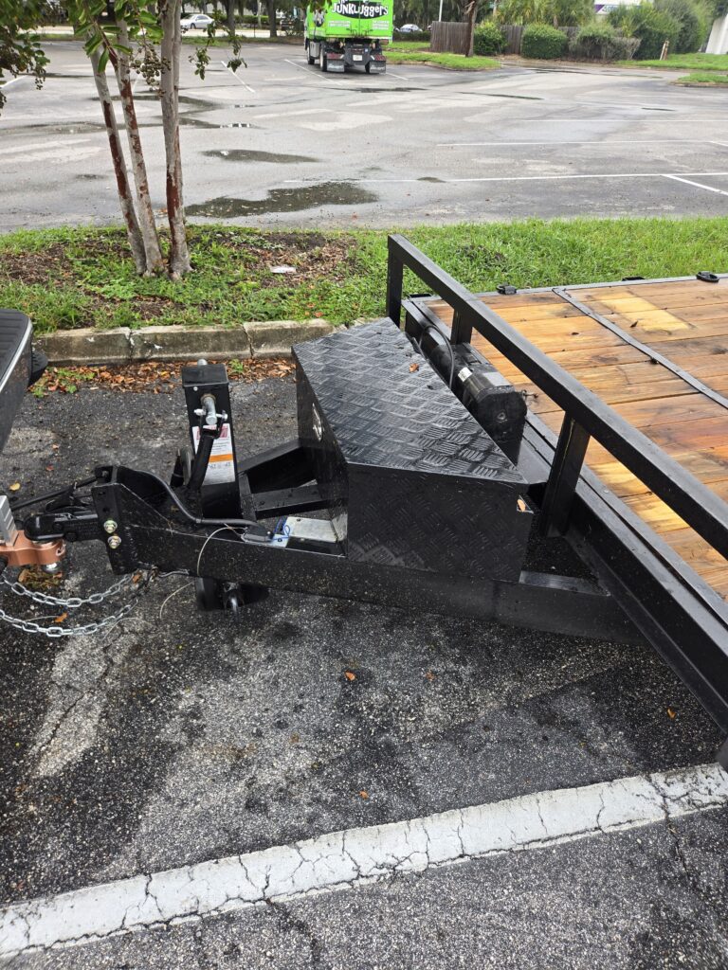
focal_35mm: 23
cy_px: 485
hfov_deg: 58.9
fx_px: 645
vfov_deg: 73.9
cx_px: 364
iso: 25
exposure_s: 1/235
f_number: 1.8
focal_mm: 5.4
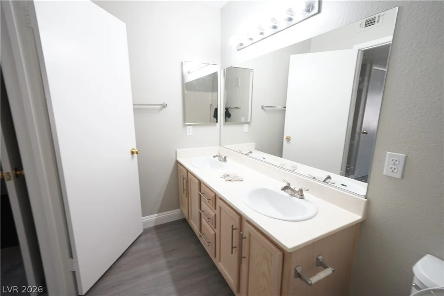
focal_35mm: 16
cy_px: 148
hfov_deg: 96.7
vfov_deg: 73.8
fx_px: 197
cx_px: 222
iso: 1000
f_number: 11
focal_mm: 16
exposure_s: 1/13
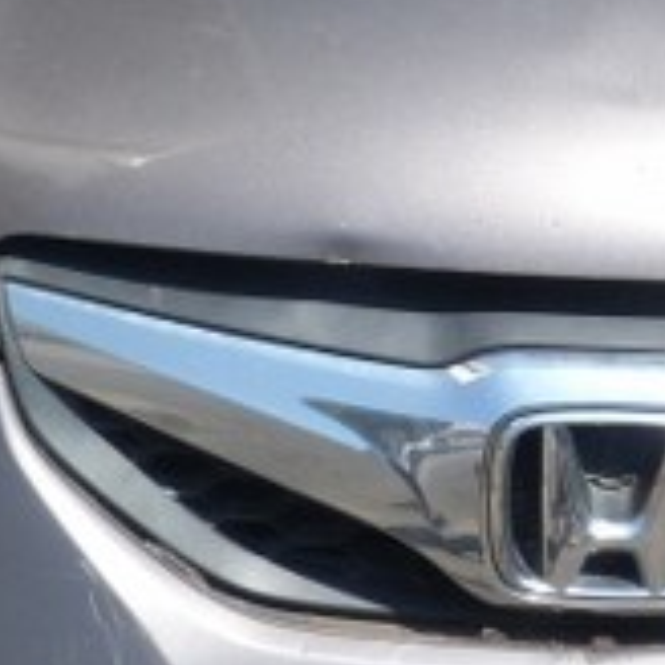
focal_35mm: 108
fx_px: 2347
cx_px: 438
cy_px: 114
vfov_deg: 16.0
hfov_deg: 16.1
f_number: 5.6
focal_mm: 4.5
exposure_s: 1/200
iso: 80
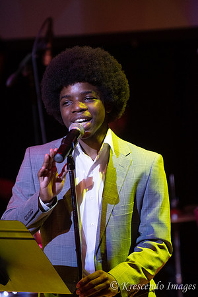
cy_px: 148
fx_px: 2475
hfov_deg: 4.6
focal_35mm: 300
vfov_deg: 6.9
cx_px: 99
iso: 1600
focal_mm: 200
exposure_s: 1/200
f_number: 2.8
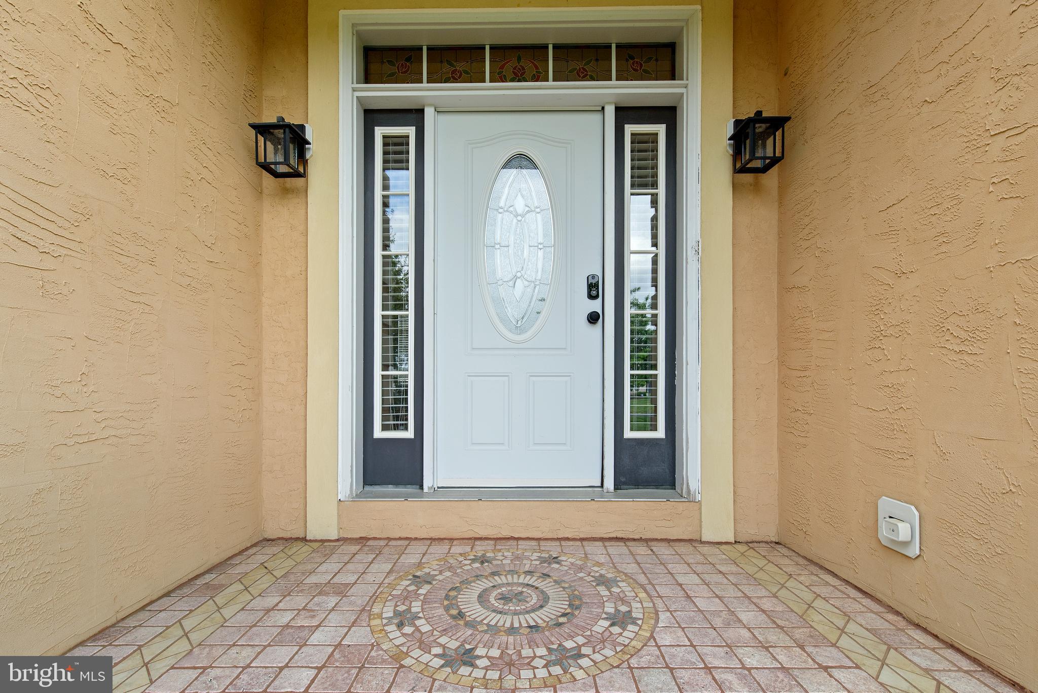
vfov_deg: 77.4
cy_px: 346
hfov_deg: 100.4
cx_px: 519
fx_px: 433
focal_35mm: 15
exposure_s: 1/250
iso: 400
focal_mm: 15
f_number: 8
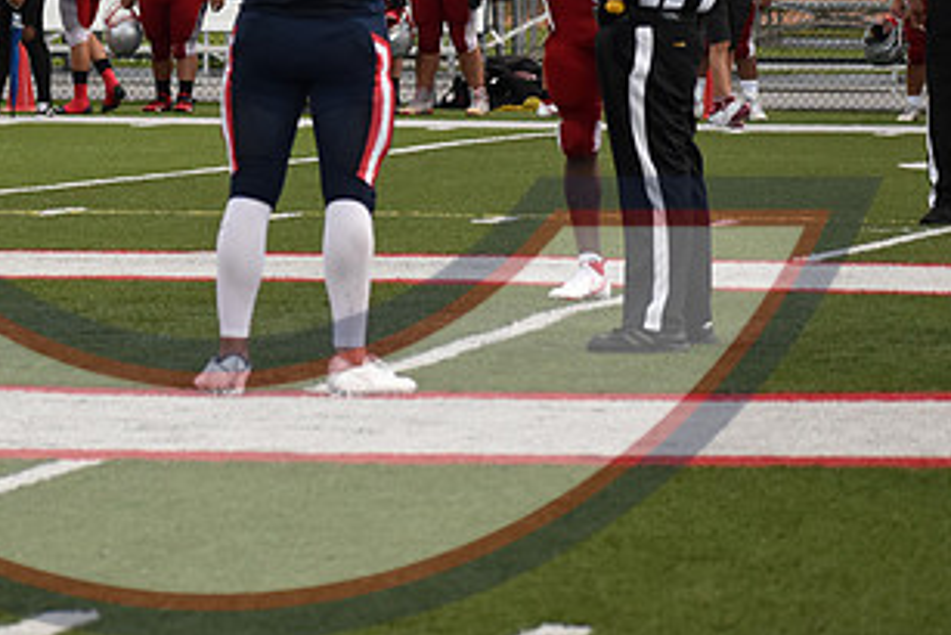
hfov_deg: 7.3
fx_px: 7479
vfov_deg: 4.9
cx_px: 201
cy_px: 51
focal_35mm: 283
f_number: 4.8
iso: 900
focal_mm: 100
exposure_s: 1/500
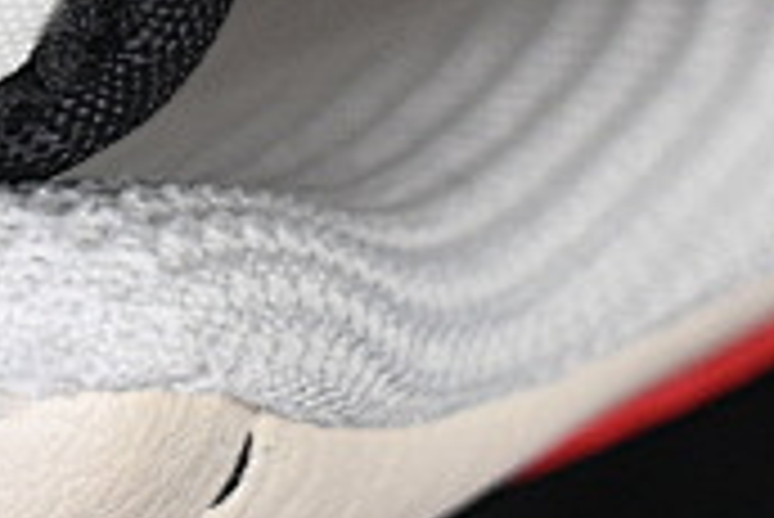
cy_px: -689
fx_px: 10135
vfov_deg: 2.9
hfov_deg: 4.3
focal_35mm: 471
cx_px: -693
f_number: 7.1
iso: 160
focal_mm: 50
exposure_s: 1/80
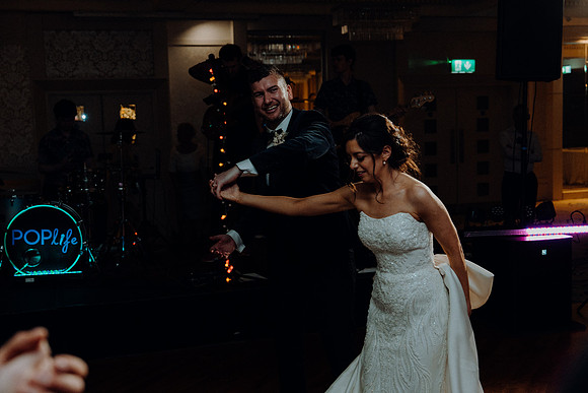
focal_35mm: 45
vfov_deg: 29.9
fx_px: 735
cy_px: 196
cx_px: 294
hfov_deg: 43.6
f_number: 3.5
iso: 2500
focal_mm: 45
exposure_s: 1/160
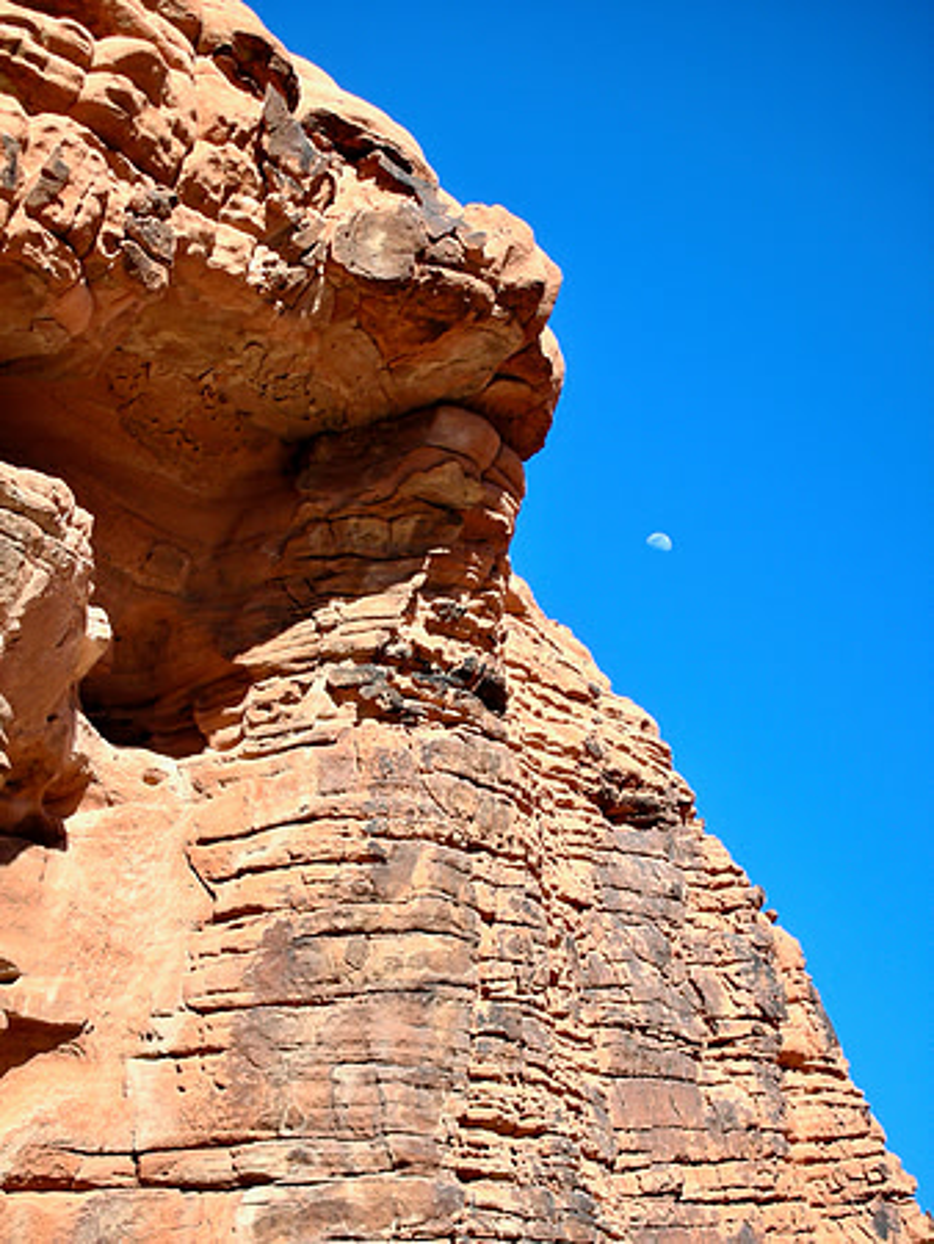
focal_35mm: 73
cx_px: 467
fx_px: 2624
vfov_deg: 26.7
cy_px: 622
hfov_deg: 20.2
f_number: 4.4
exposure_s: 1/182
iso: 50
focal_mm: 12.2
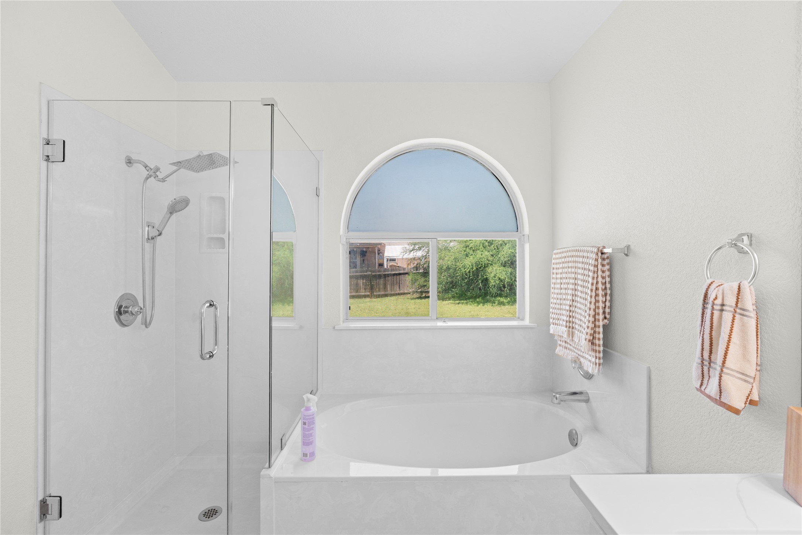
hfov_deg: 96.7
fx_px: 356
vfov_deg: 73.7
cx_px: 401
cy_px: 268
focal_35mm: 16
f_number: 7.1
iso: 640
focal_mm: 16
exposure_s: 1/30
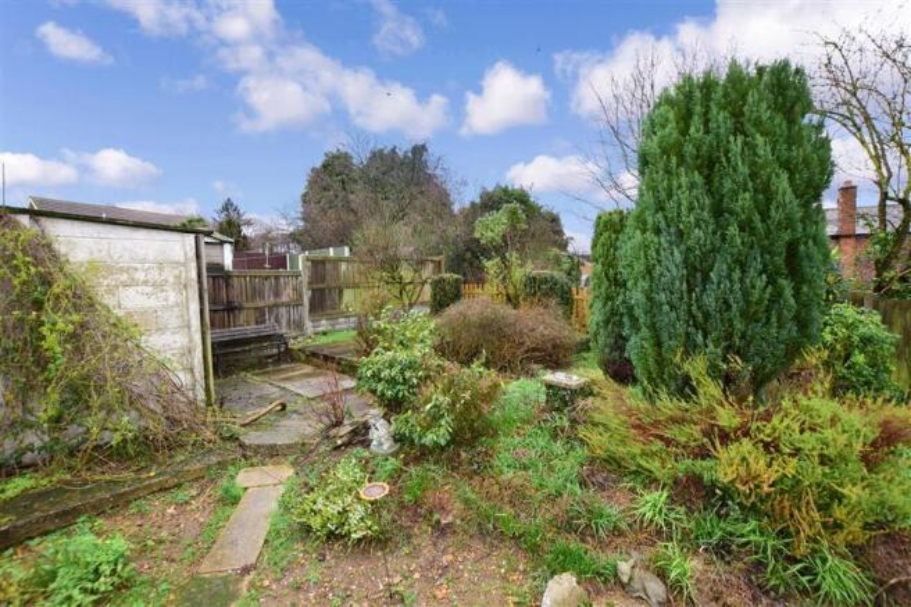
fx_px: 379
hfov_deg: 100.4
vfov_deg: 77.3
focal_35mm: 15
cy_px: 304
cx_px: 456
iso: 400
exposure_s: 1/40
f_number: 7.1
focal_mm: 10
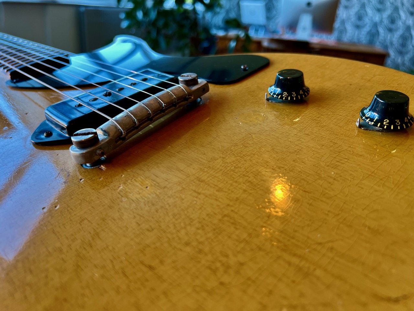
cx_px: 207
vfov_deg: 53.1
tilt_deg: -24.0
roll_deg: -4.3
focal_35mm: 26
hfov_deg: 67.3
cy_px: 156
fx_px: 311
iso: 50
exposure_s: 1/100
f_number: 1.5
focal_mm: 5.7
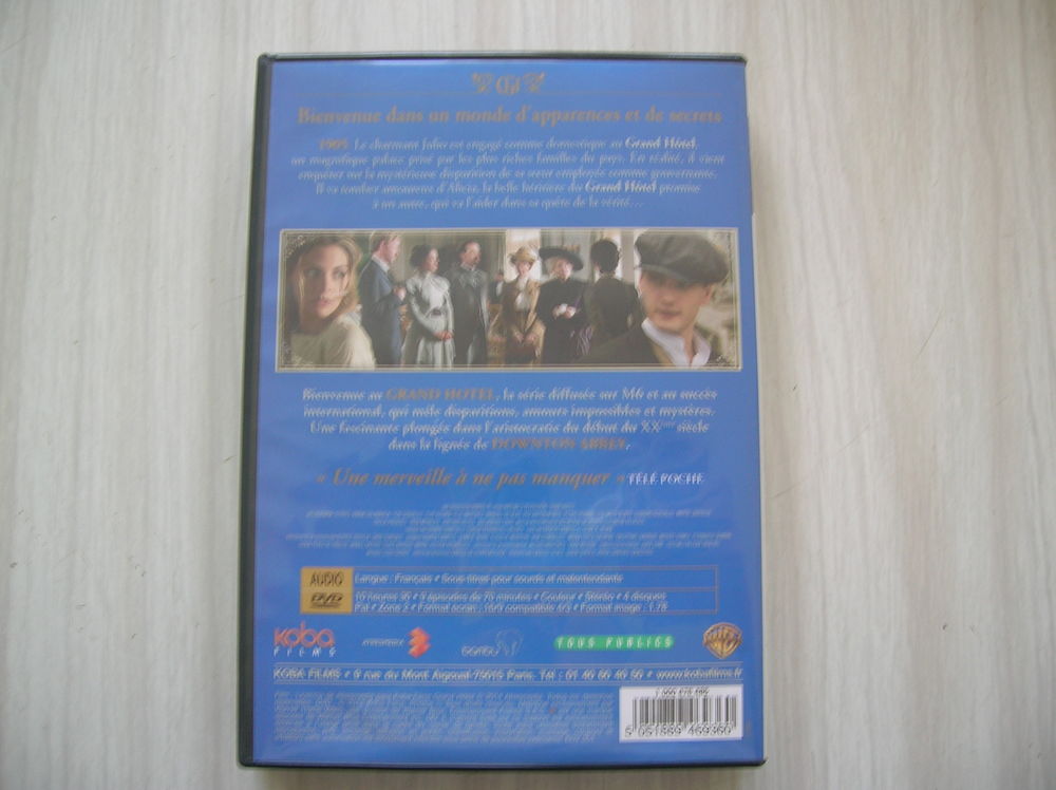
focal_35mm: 34
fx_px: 1036
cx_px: 528
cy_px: 395
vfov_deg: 41.7
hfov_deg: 54.0
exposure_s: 1/13.3
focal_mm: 5.7
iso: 50
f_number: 2.9
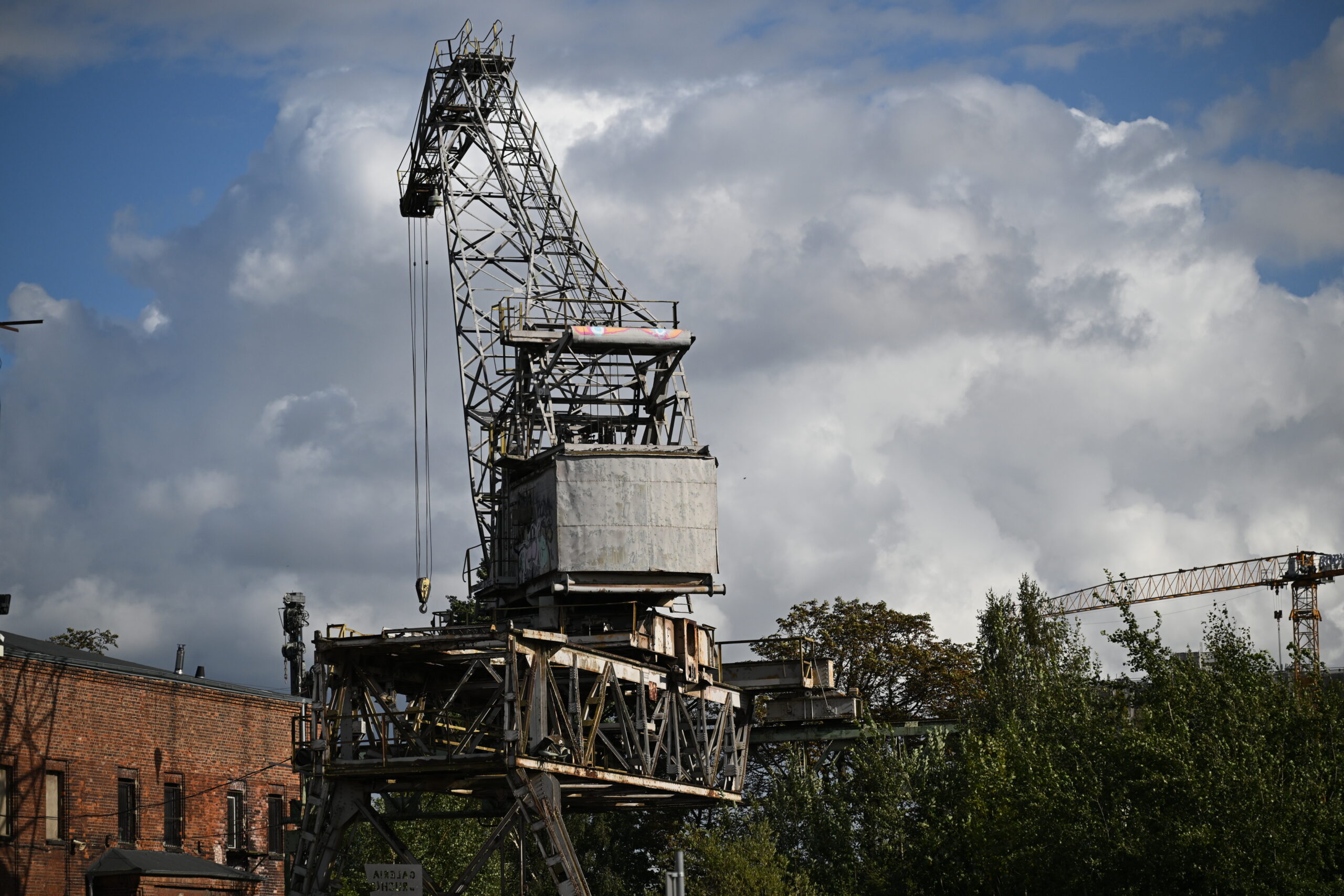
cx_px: 672
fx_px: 3696
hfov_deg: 20.6
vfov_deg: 13.8
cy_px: 448
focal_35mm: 99
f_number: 4
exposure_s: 1/10000
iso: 400
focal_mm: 99
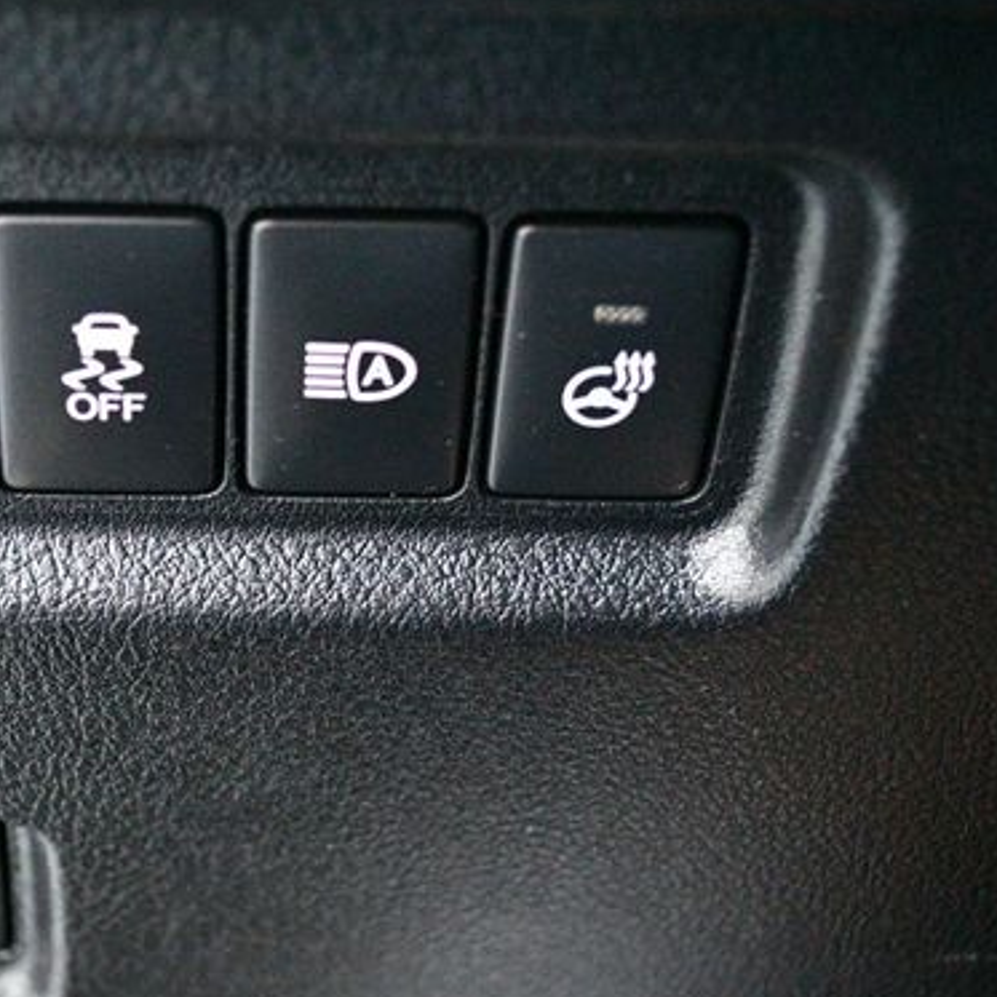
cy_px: 559
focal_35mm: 70
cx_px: 294
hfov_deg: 24.5
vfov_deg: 24.6
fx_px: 2281
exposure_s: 1/50
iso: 12800
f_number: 4.8
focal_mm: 32
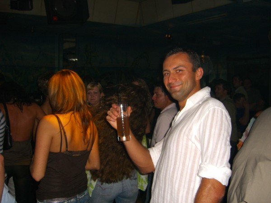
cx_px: 136
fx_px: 297
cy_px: 102
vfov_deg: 37.7
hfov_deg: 49.0
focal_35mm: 38
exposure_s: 1/60
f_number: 2.8
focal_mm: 7.9
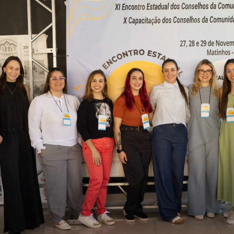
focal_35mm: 56
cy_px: 142
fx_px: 428
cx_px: 147
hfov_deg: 30.4
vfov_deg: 30.5
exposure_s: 1/100
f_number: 4
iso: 320
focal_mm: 35
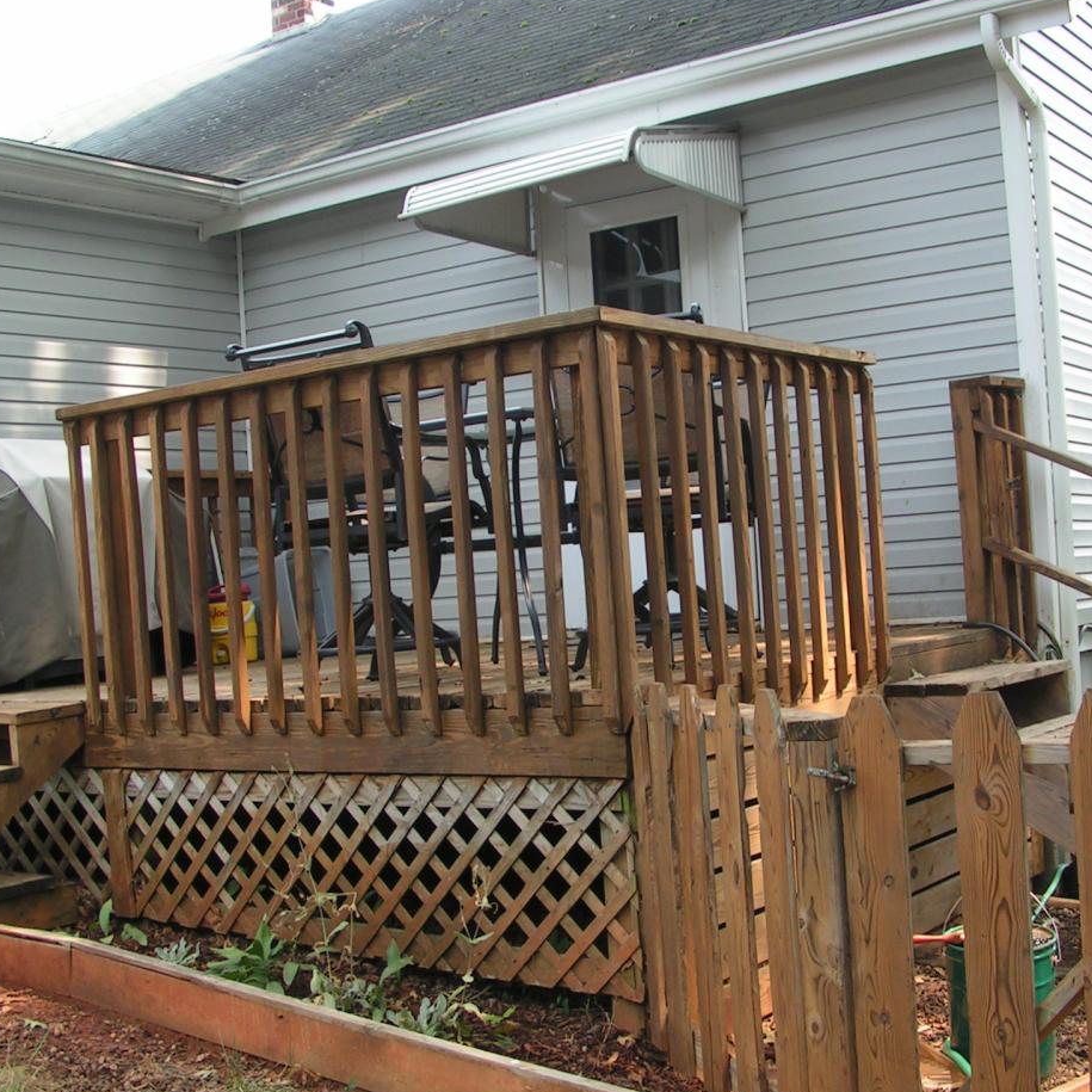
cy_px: 556
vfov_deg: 36.1
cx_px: 617
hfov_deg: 36.0
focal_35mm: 47
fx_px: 1677
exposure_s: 1/50
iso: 50
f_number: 5.6
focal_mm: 5.8
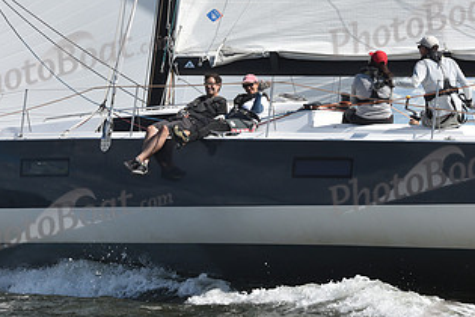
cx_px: 252
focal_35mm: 129
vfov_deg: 10.6
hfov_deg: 15.9
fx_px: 1702
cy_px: 120
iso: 250
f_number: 11
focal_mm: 70
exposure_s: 1/640
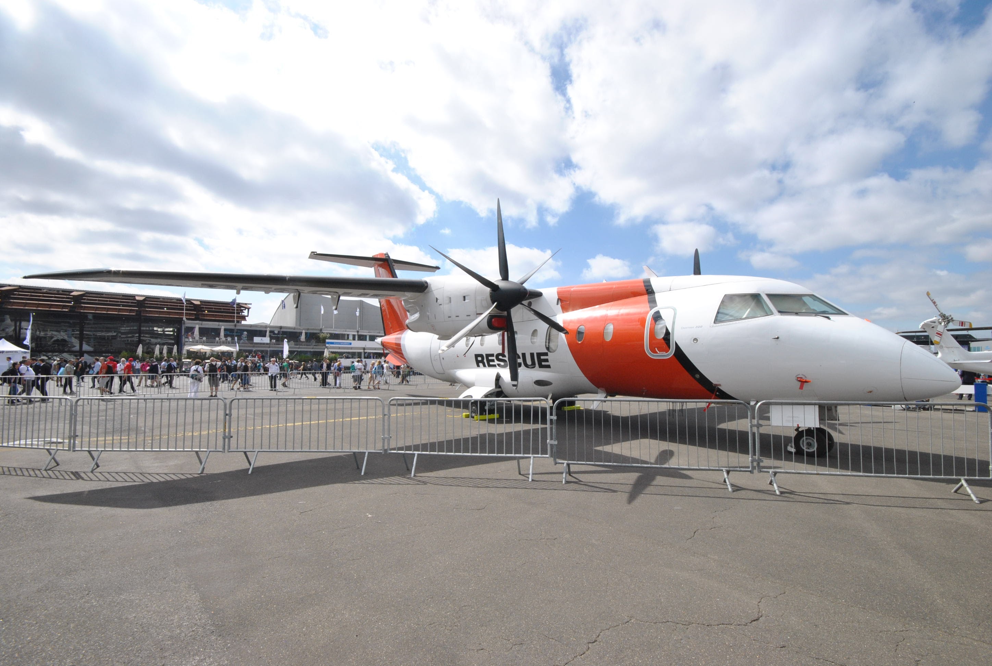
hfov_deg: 100.3
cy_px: 333
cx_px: 496
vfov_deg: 77.6
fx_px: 414
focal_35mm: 15
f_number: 11
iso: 400
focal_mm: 10
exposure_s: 1/500
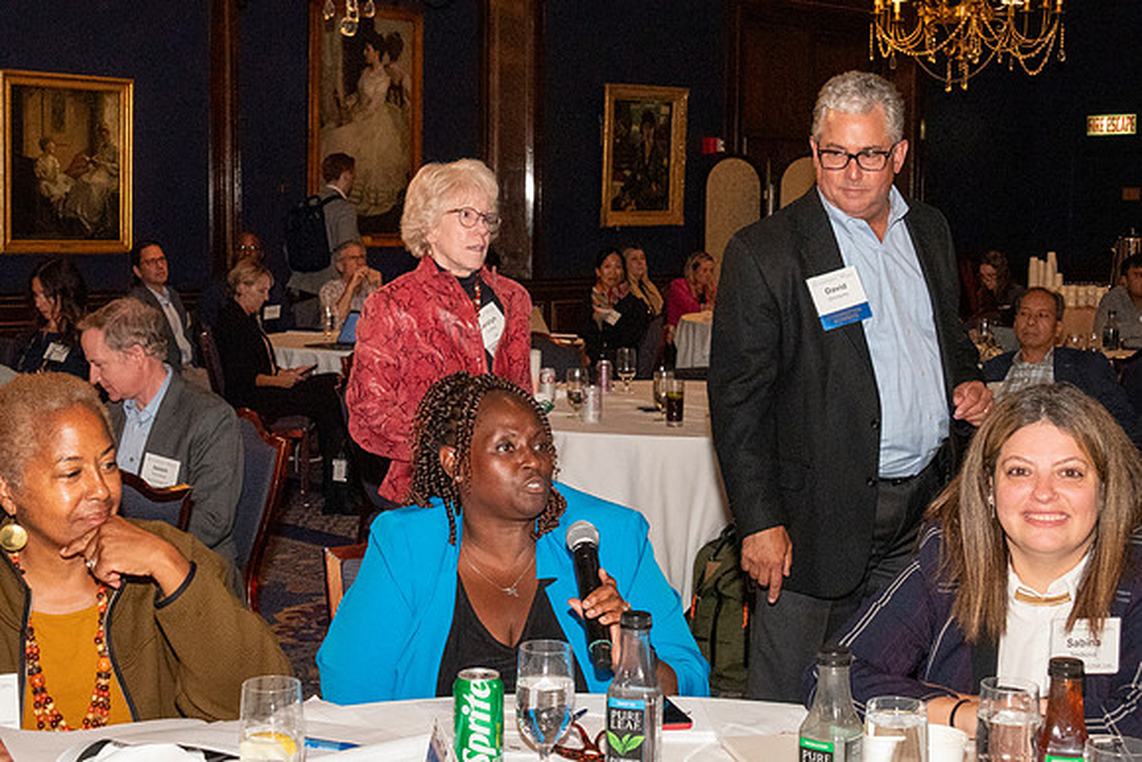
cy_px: 381
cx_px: 571
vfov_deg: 26.0
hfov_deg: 38.2
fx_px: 1650
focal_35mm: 52
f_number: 10
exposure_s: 1/100
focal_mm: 35
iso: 6400
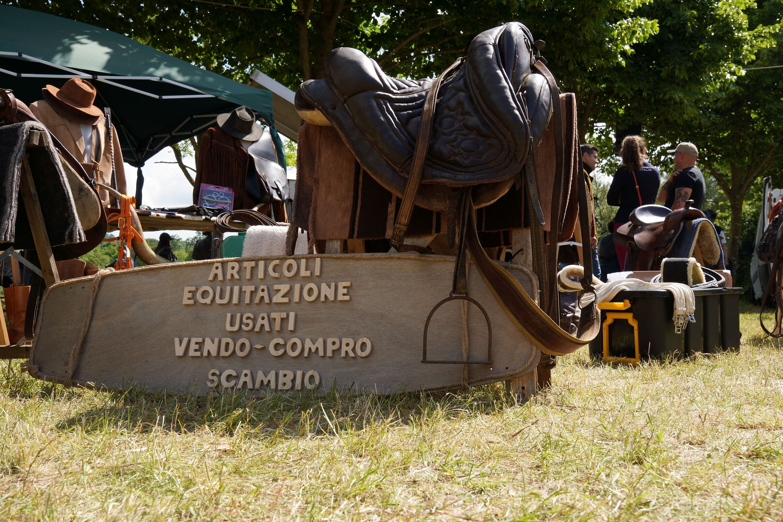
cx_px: 392
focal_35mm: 38
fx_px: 816
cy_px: 261
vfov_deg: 35.5
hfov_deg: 51.3
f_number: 8
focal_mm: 25
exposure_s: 1/125
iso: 100
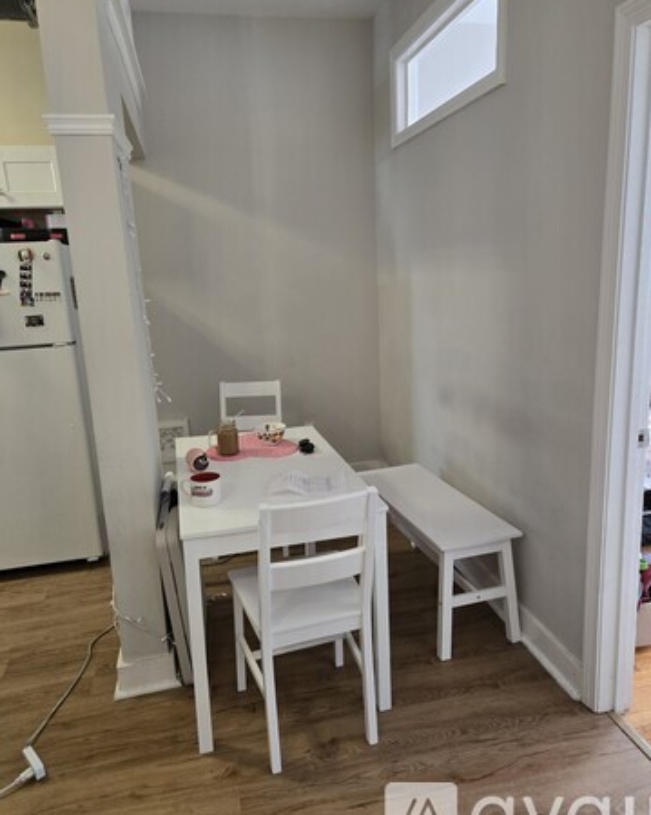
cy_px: 401
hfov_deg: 56.8
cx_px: 338
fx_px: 602
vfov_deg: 68.1
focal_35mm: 25
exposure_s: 1/120
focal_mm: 5.4
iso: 400
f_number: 1.8
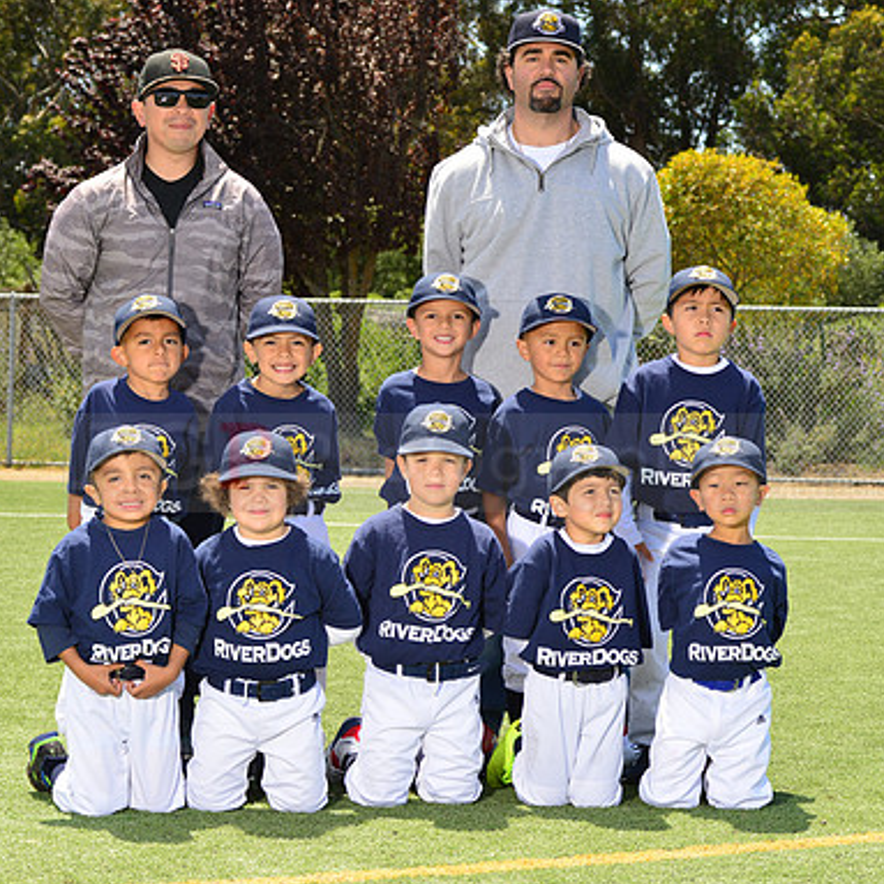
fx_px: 2976
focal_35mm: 103
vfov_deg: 16.9
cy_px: 444
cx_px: 450
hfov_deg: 16.9
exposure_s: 1/250
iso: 250
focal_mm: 80
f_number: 11
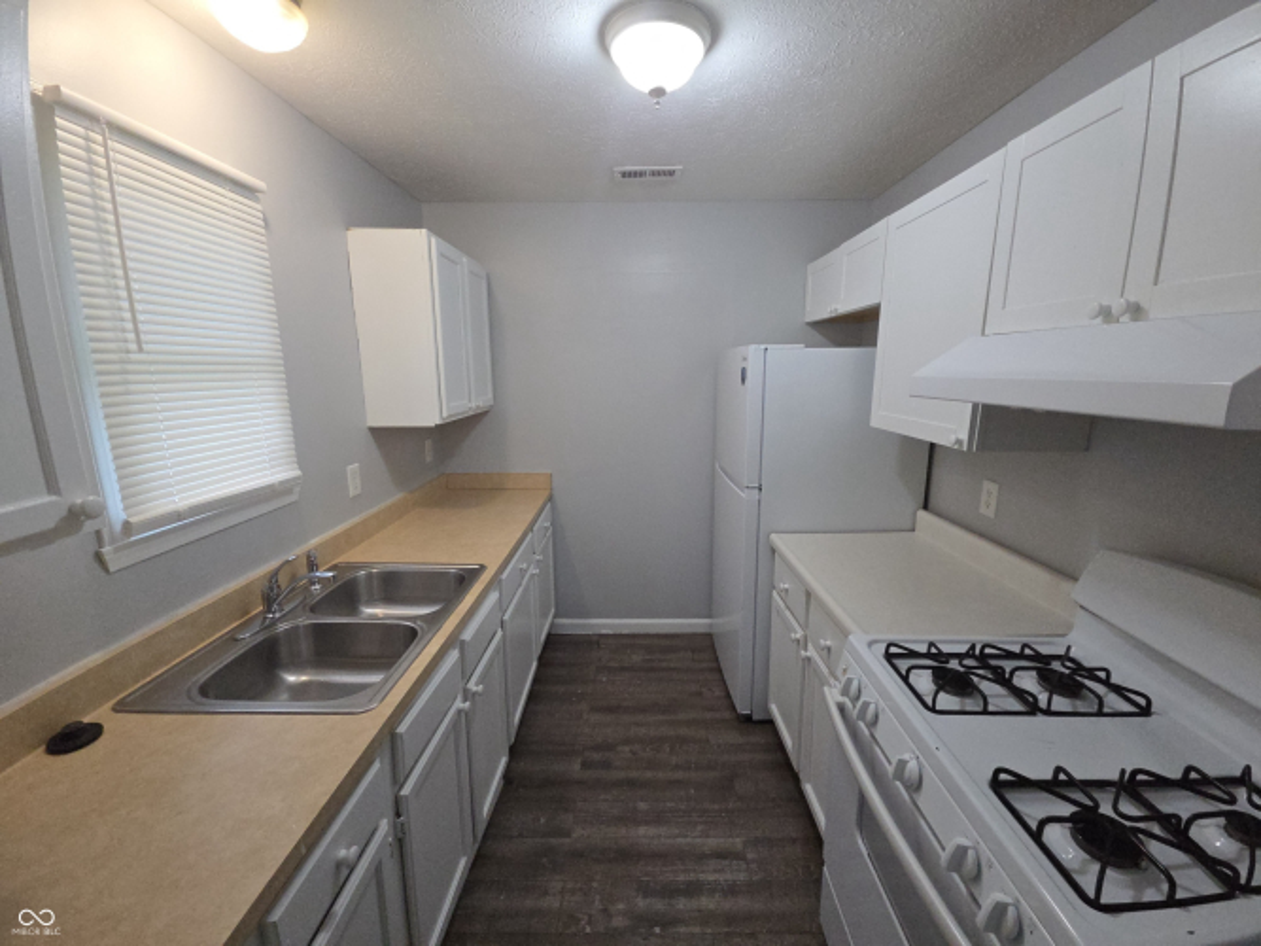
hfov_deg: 106.2
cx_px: 630
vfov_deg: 89.9
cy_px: 473
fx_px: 473
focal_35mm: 13
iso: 250
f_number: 2.2
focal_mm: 2.2
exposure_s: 1/120
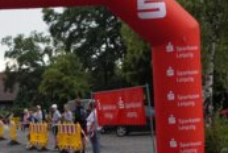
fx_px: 571
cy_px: 156
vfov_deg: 15.0
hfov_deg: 21.8
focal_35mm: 90
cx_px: 5
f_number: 6.3
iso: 1600
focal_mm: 26
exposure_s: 1/640
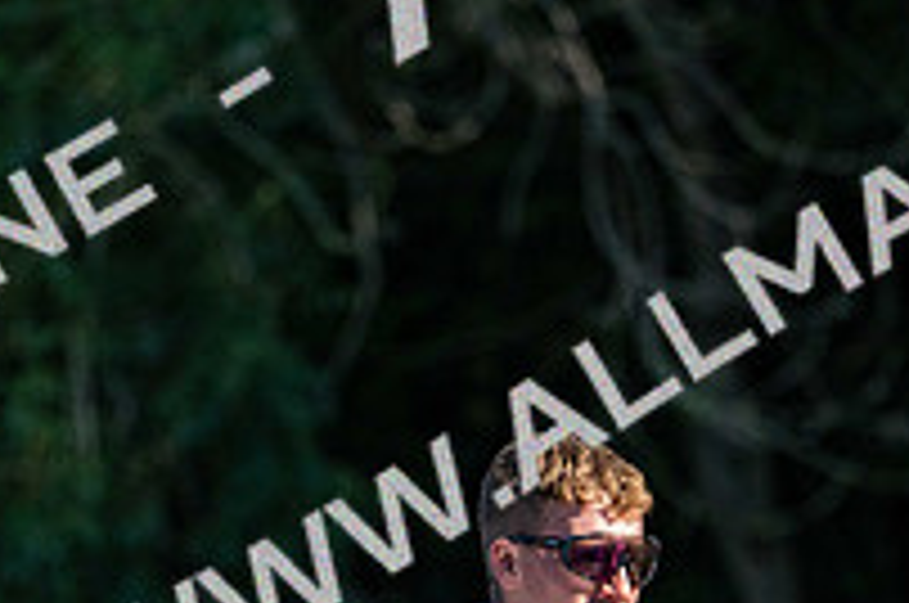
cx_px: 626
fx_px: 29016
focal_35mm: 1151
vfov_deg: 1.2
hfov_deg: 1.8
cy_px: 722
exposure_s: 1/3200
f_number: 4.5
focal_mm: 400
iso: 900
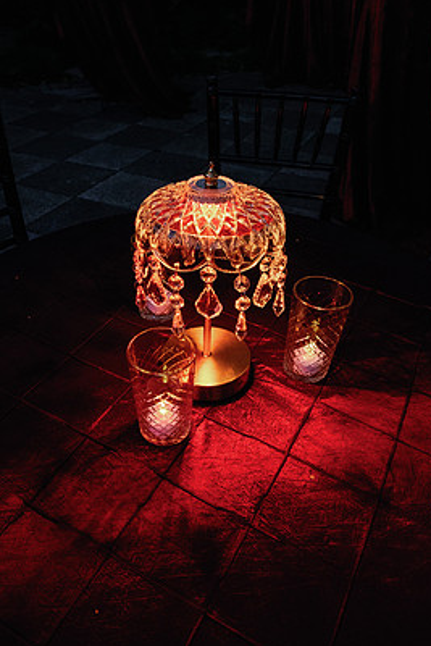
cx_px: 203
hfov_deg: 47.9
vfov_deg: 67.3
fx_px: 484
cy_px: 346
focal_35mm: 27
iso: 5000
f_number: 8
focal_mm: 16
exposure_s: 1/125
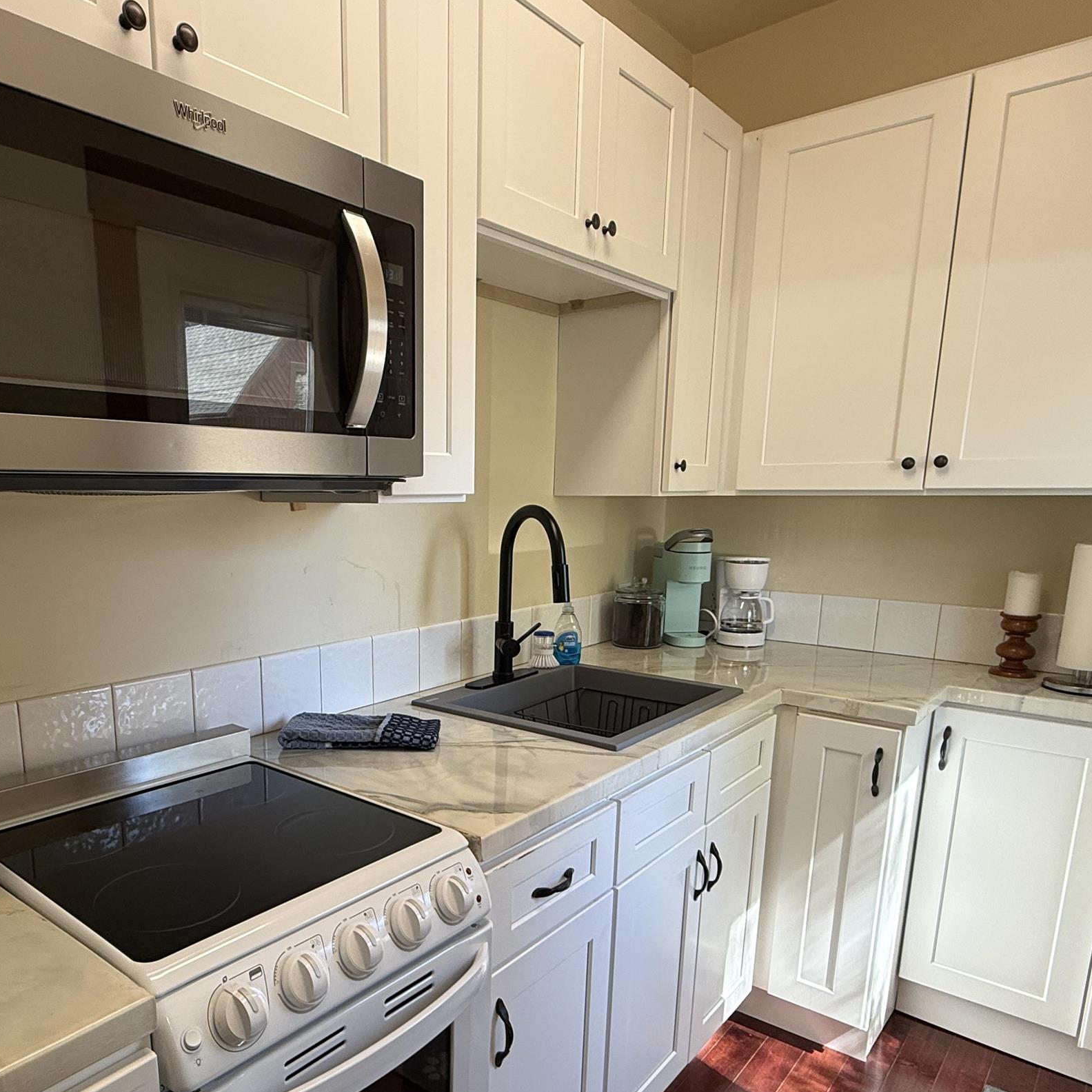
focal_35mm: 24
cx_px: 420
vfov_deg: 64.2
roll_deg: +0.6
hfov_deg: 64.2
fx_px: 857
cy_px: 671
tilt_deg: -12.0
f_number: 2.2
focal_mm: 2.22
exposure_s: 1/120
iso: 100
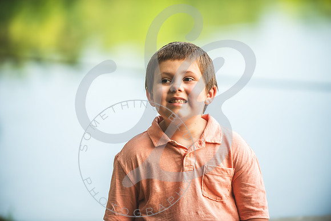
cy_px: 110
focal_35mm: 200
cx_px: 166
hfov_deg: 10.3
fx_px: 1839
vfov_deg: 6.9
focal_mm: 200
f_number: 2.8
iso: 250
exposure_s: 1/640
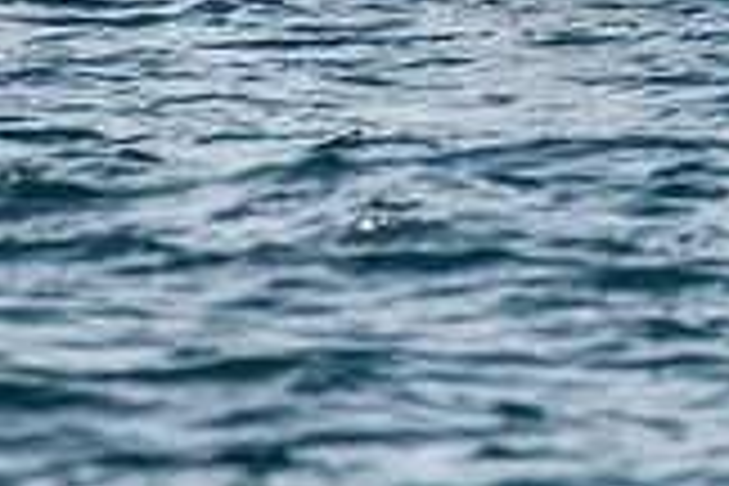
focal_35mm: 1608
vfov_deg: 0.9
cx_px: 796
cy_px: -380
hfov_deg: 1.3
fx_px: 32559
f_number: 5
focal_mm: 300
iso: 320
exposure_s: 1/3200
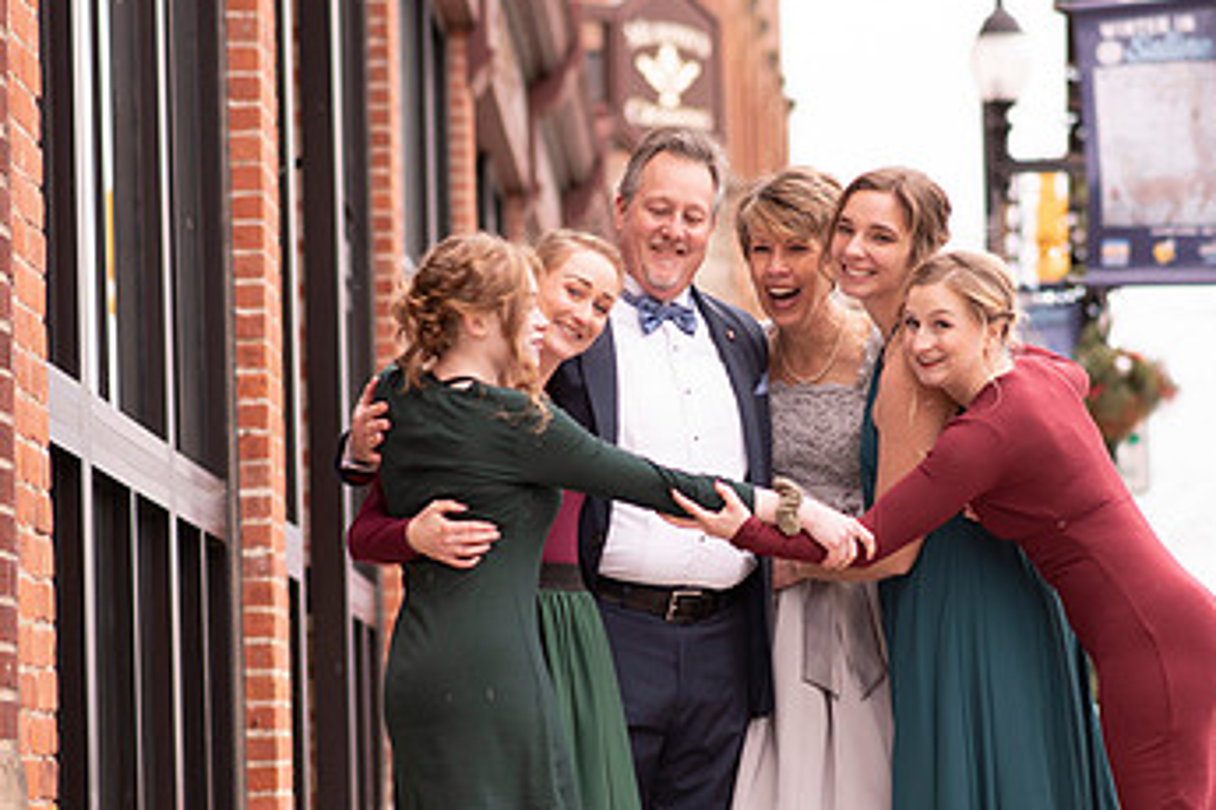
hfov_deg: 14.3
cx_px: 740
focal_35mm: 143
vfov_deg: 9.6
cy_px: 544
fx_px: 4830
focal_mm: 85
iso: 100
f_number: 2.5
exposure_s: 1/100
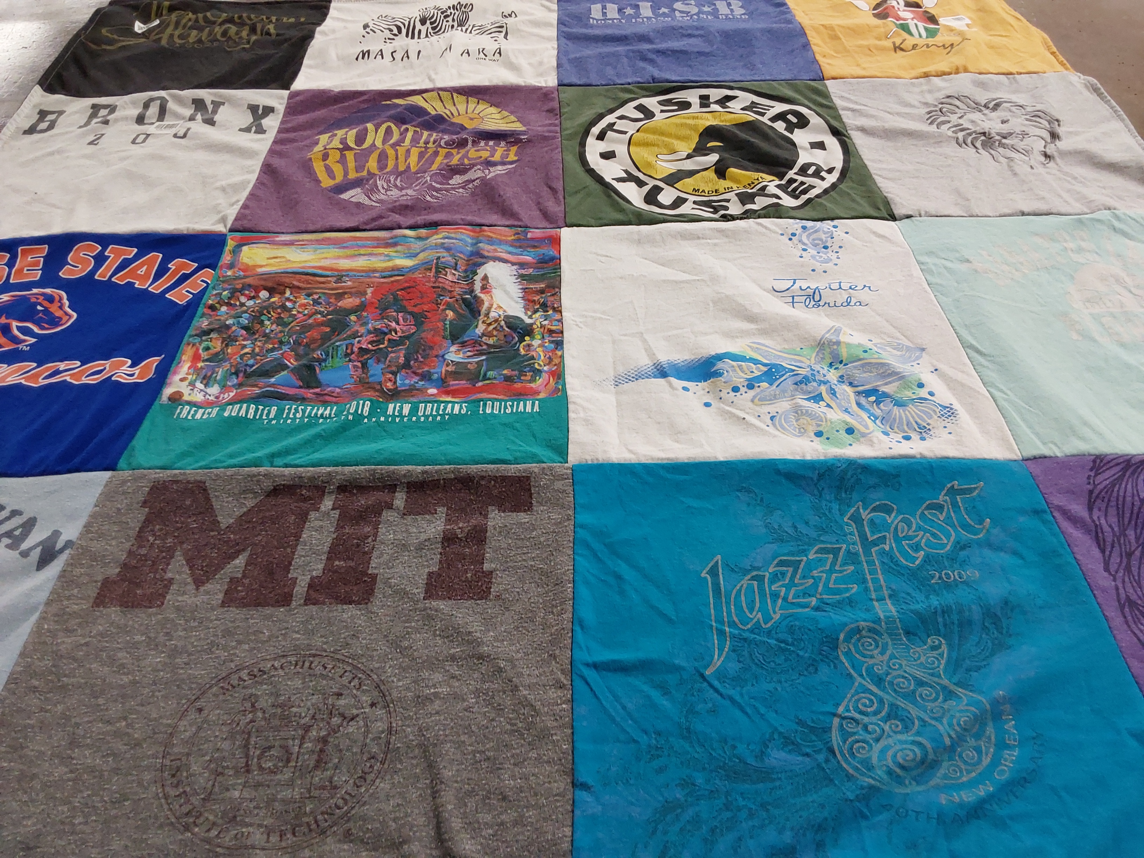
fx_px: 925
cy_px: 429
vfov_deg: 49.7
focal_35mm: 28
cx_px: 572
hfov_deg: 63.4
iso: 100
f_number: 1.9
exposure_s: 1/60
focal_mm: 2.91
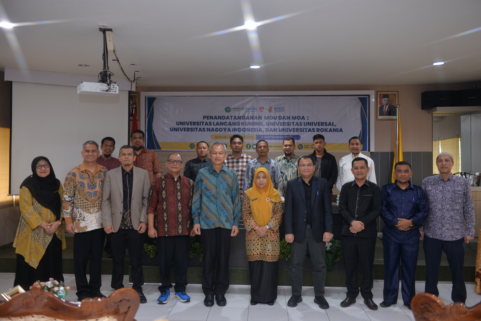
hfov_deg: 55.8
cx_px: 240
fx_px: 454
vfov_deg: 38.9
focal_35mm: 34
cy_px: 160
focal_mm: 34
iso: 800
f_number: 2.8
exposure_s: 1/80
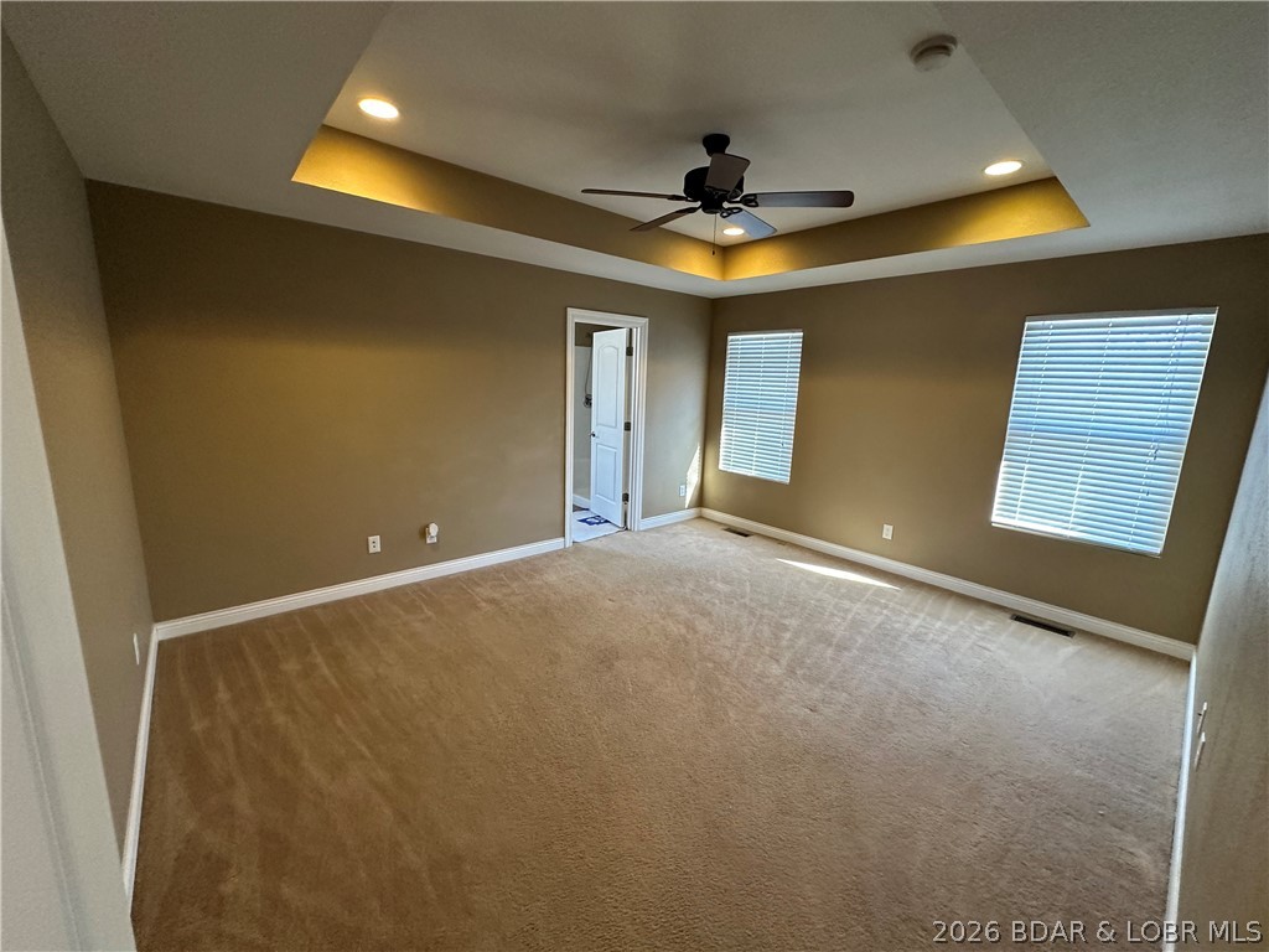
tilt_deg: -11.1
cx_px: 634
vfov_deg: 85.7
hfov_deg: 102.1
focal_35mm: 14
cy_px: 476
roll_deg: -2.5
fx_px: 513
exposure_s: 1/83
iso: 320
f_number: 2.2
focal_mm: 2.22
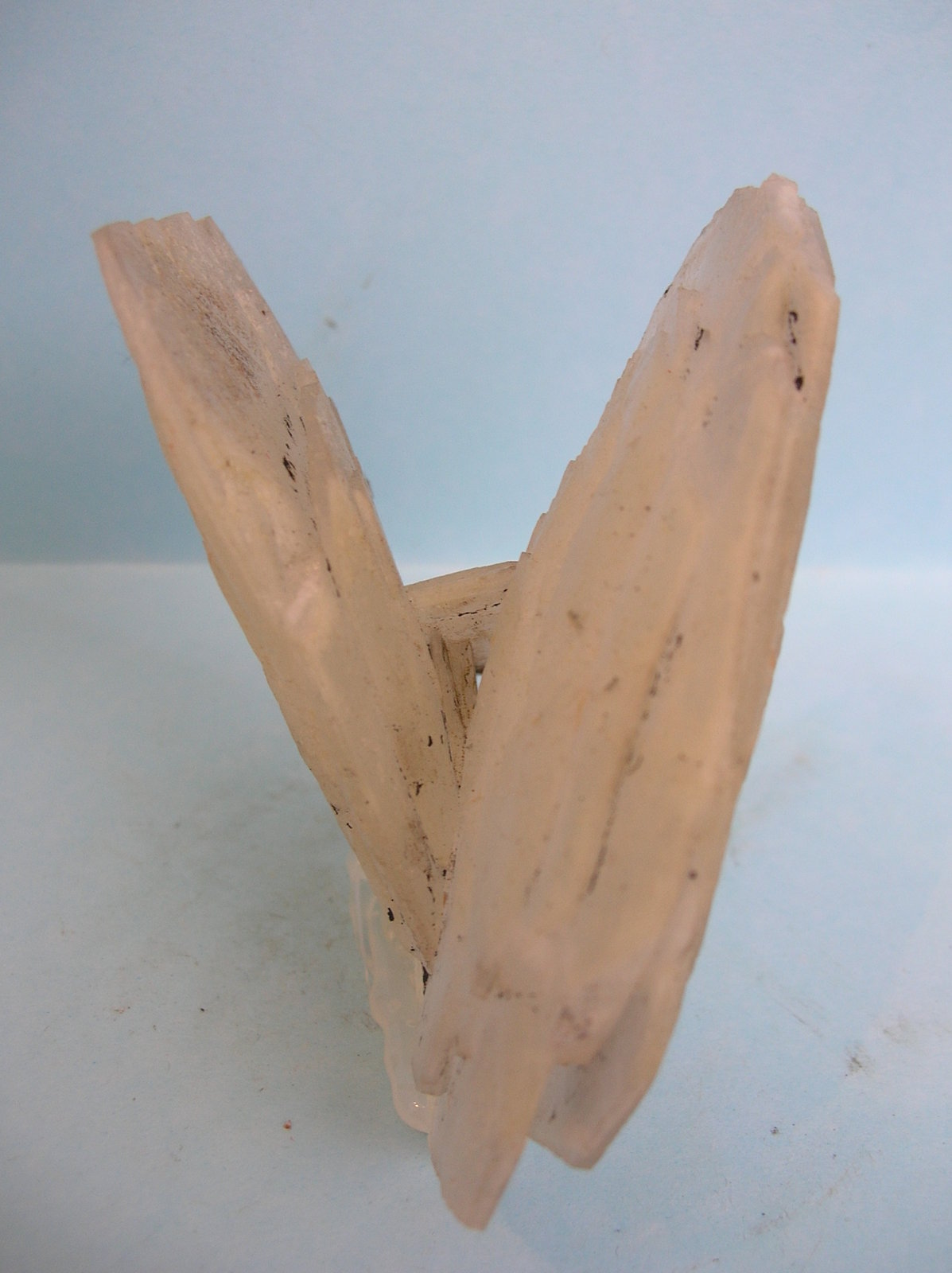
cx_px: 476
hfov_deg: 39.6
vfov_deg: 51.4
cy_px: 636
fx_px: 1322
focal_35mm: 36
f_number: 2.7
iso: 50
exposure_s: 1/13
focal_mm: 6
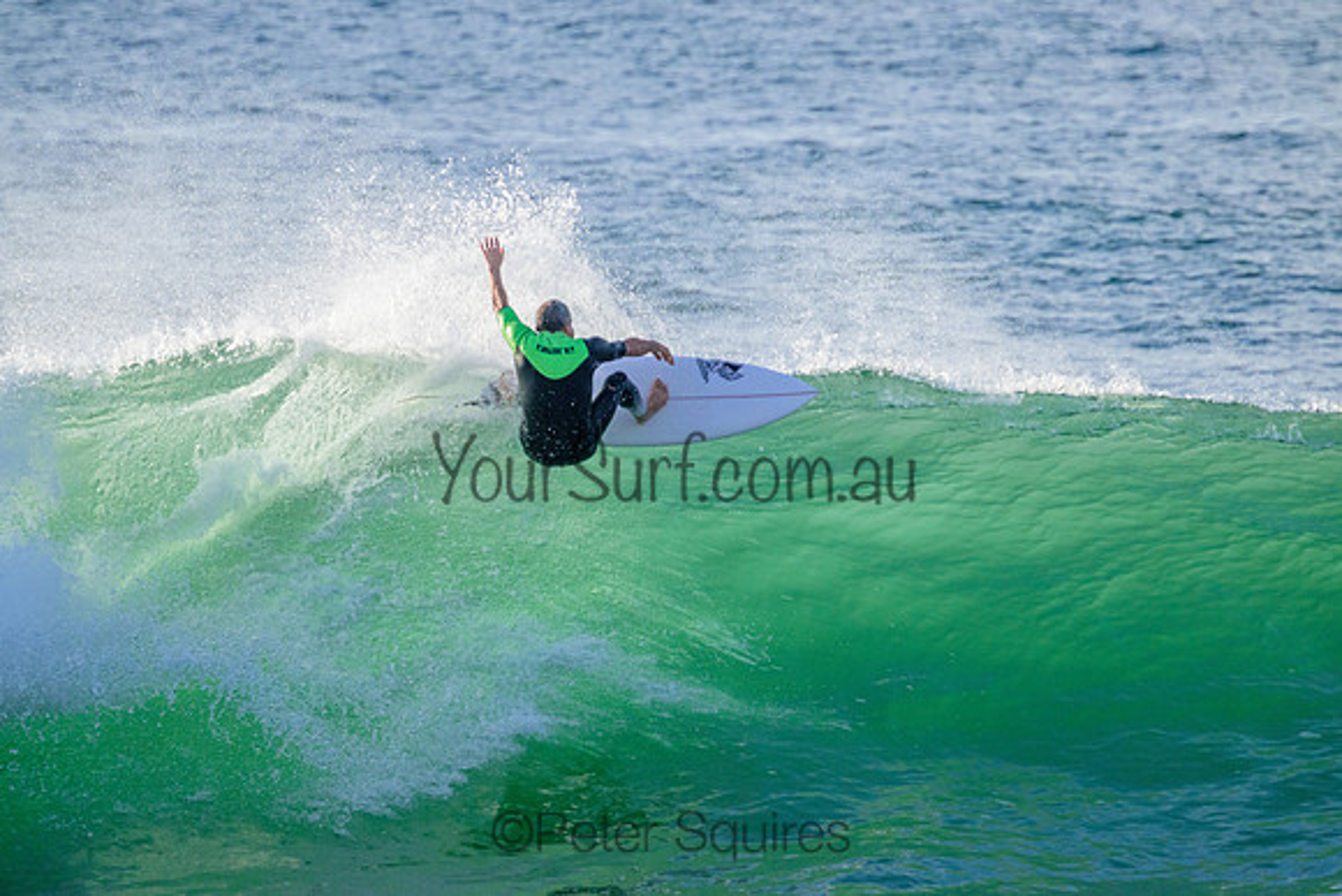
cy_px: 448
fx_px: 29828
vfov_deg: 1.7
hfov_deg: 2.6
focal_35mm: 800
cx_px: 671
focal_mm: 800
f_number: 11
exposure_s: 1/2000
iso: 2000
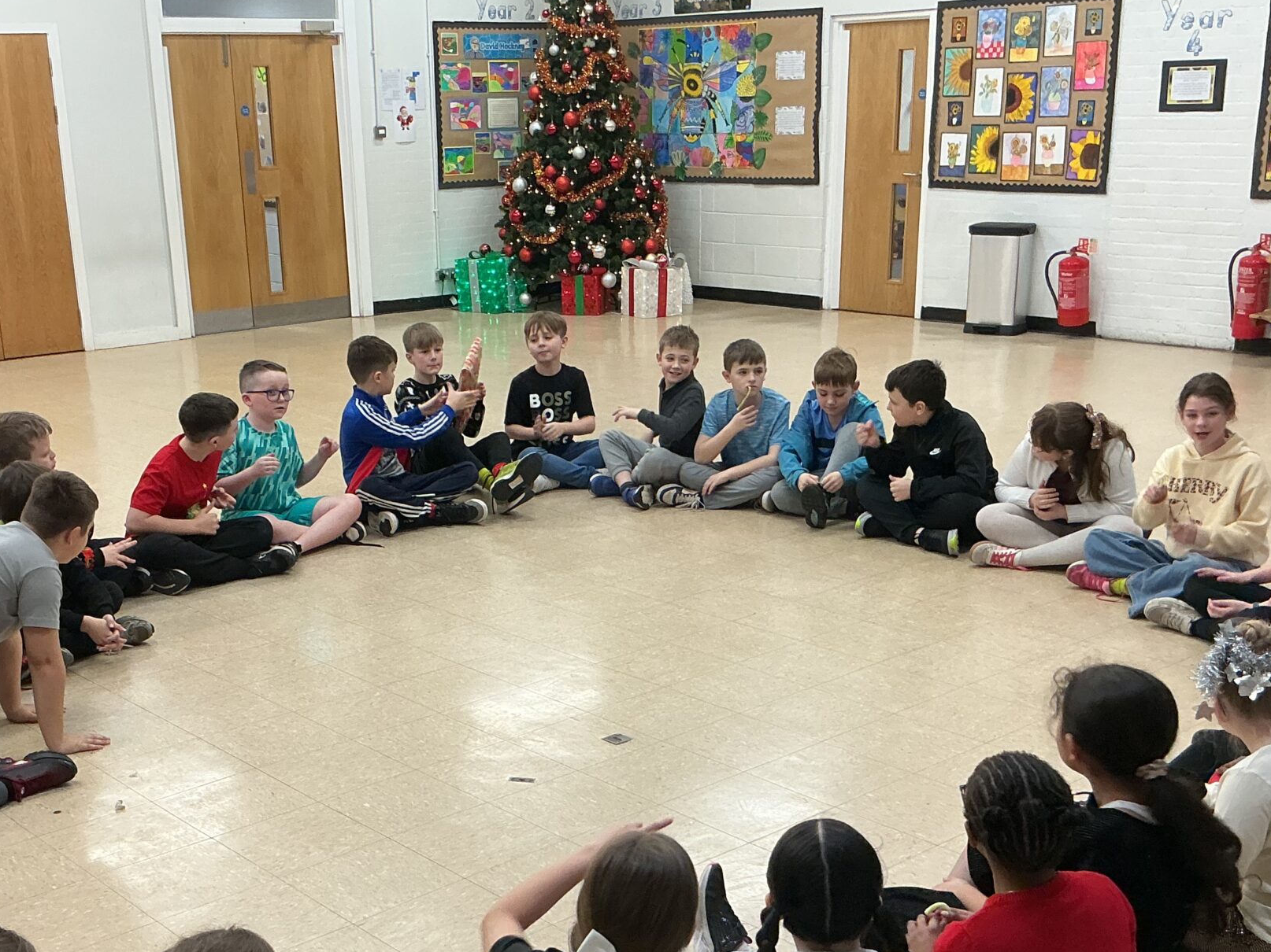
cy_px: 670
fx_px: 1689
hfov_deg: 41.1
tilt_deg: -20.0
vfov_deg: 31.1
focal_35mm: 46
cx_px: 539
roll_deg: +2.0
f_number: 1.8
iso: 64
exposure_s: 1/50
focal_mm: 3
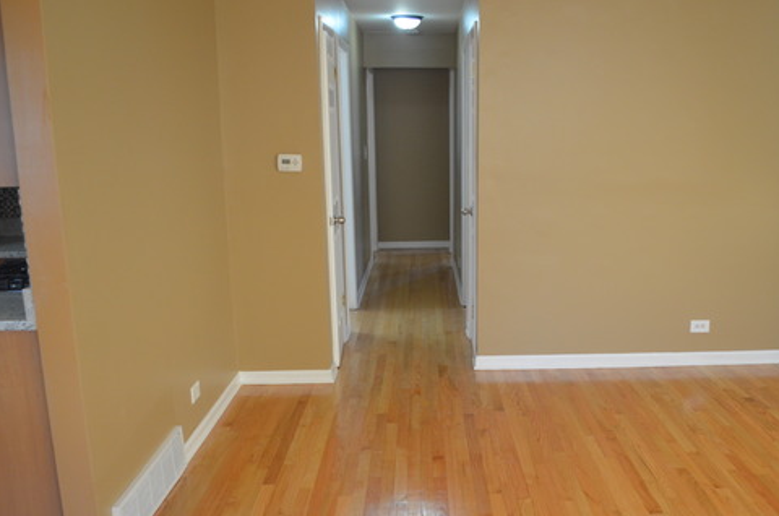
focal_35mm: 36
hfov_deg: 52.8
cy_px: 328
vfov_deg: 36.5
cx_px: 474
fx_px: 777
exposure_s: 1/60
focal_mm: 18
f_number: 4
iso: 800
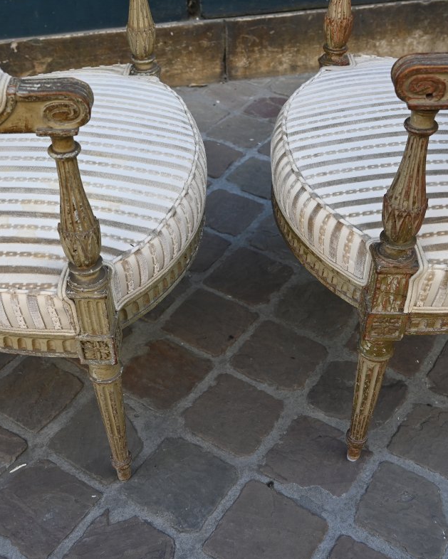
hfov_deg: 34.1
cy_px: 278
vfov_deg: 41.9
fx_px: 730
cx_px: 209
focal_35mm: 44
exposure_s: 1/250
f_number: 4.5
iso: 200
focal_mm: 20.5
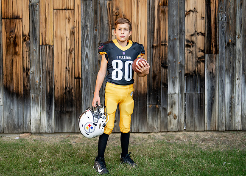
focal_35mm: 57
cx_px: 126
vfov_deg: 24.9
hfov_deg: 34.4
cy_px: 87
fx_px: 397
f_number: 1.2
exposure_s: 1/1600
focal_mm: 50
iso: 100
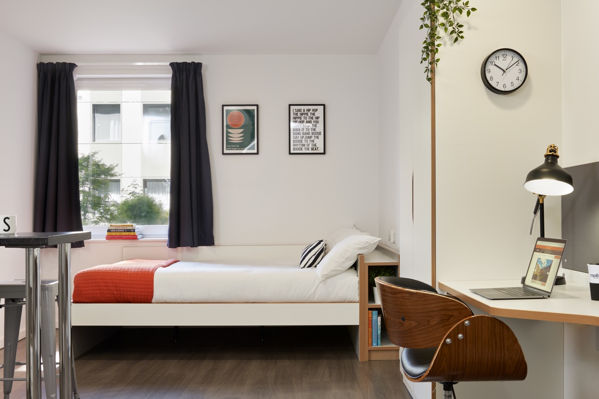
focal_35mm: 40
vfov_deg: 33.3
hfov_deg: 48.4
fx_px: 665
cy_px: 221
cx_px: 332
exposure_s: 1/4
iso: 50
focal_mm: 24
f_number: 10
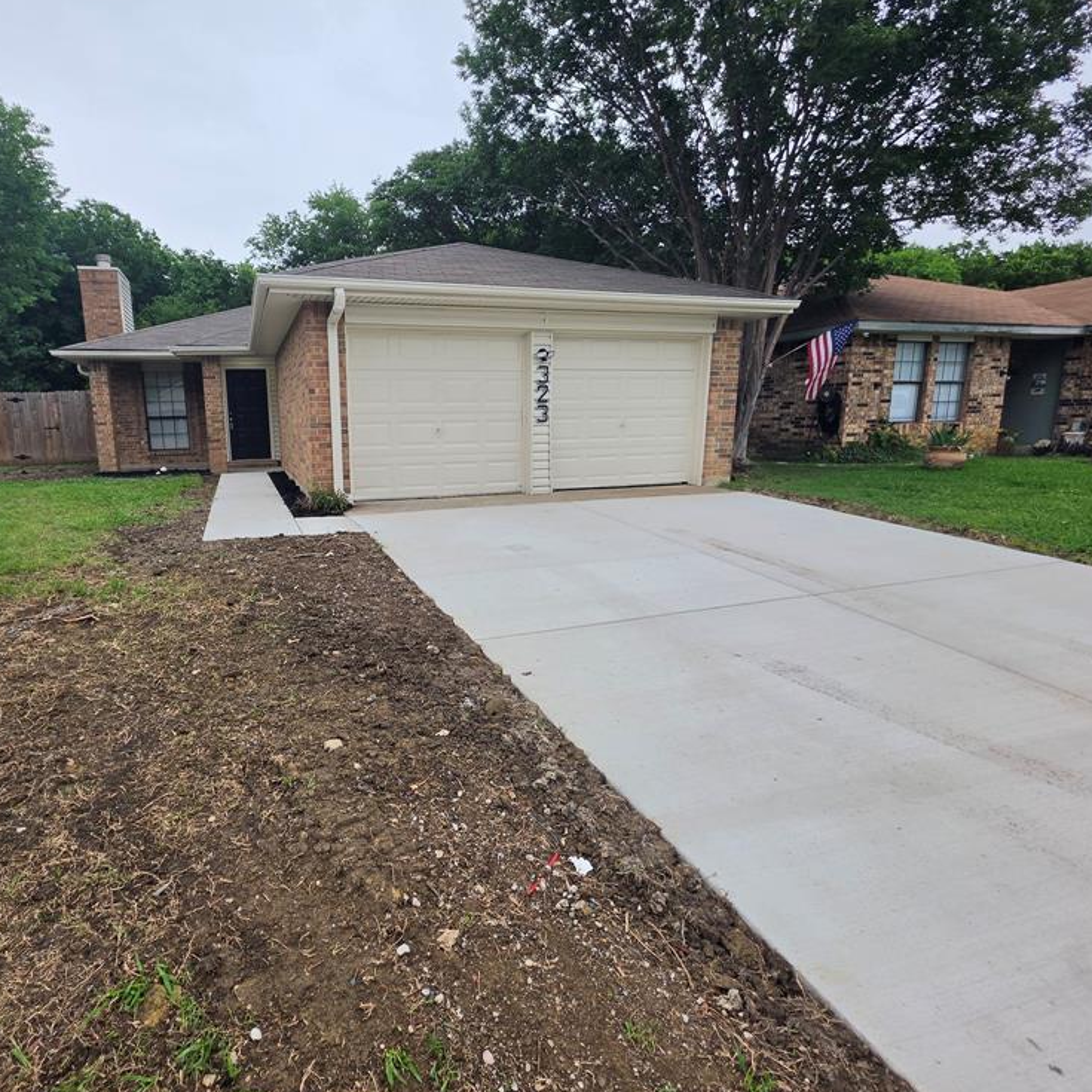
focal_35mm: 16
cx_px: 417
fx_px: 571
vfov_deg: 87.4
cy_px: 533
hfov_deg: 85.9
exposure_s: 1/306
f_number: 1.9
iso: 32
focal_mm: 2.2
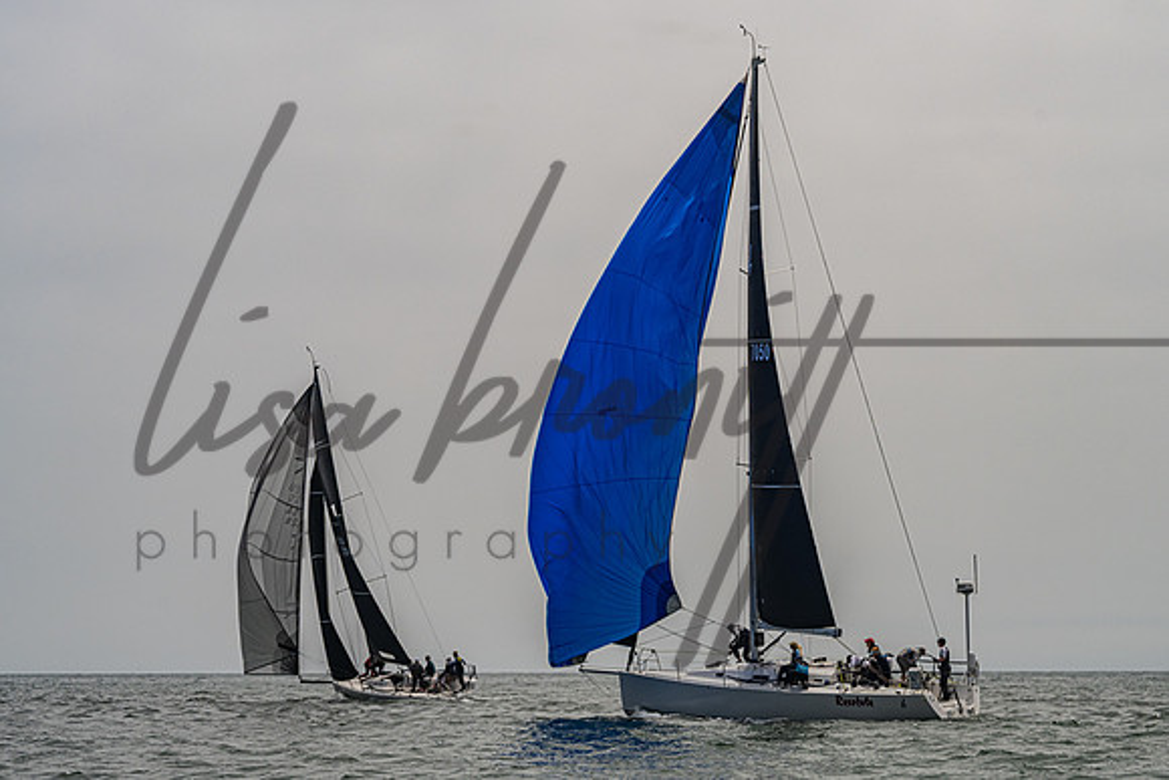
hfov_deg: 15.4
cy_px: 407
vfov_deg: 10.3
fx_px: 4329
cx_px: 689
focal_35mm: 133
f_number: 8
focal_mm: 105
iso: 500
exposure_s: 1/4000
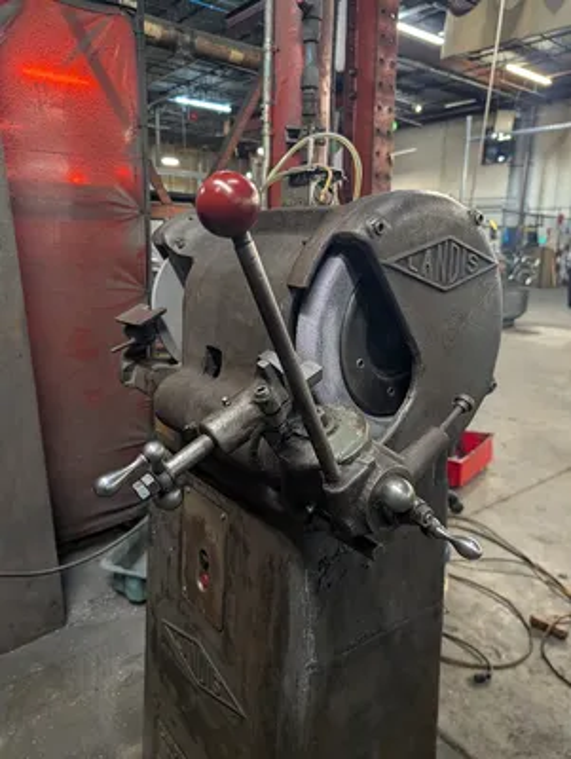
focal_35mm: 24
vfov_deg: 71.5
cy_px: 380
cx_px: 286
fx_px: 527
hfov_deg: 56.9
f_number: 1.68
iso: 560
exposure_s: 1/254
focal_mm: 6.9
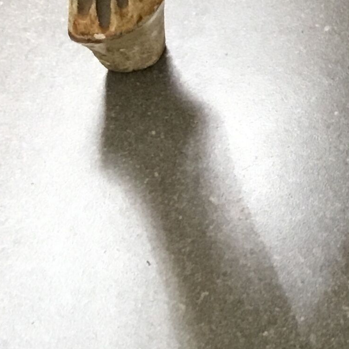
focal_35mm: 120
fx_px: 1369
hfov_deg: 13.8
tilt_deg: -38.8
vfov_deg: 13.9
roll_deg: +2.2
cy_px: -127
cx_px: 493
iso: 200
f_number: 2.4
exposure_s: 1/33
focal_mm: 3.3
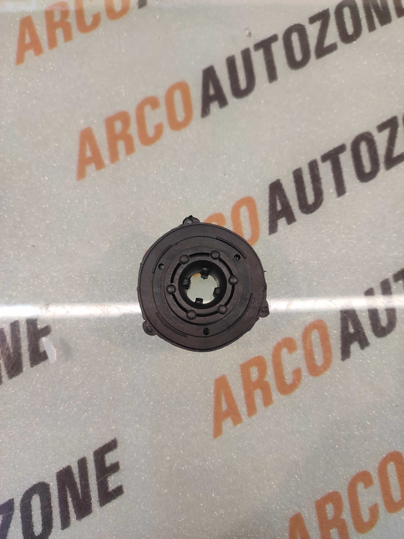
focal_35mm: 17
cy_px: 270
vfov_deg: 91.1
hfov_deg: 74.7
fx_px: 265
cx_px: 202
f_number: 1.79
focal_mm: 4.74
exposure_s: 1/33
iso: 123
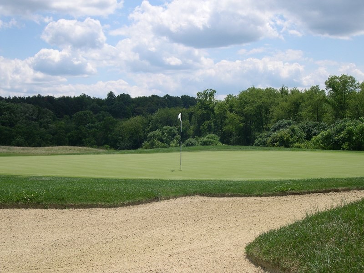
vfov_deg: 30.9
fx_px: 494
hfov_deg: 40.4
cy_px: 136
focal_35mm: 47
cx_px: 182
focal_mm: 10.1
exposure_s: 1/214
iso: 100
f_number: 8.4
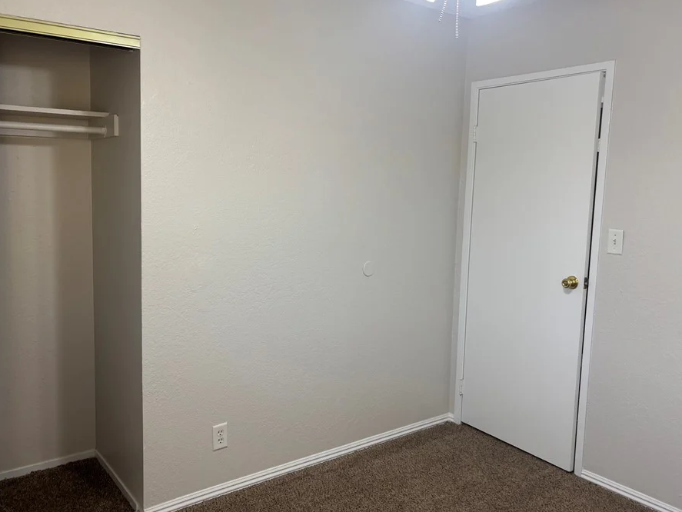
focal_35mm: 30
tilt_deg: -7.1
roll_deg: -1.1
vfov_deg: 46.8
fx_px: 591
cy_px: 248
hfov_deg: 59.9
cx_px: 328
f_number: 1.6
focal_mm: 5.96
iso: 80
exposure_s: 1/60
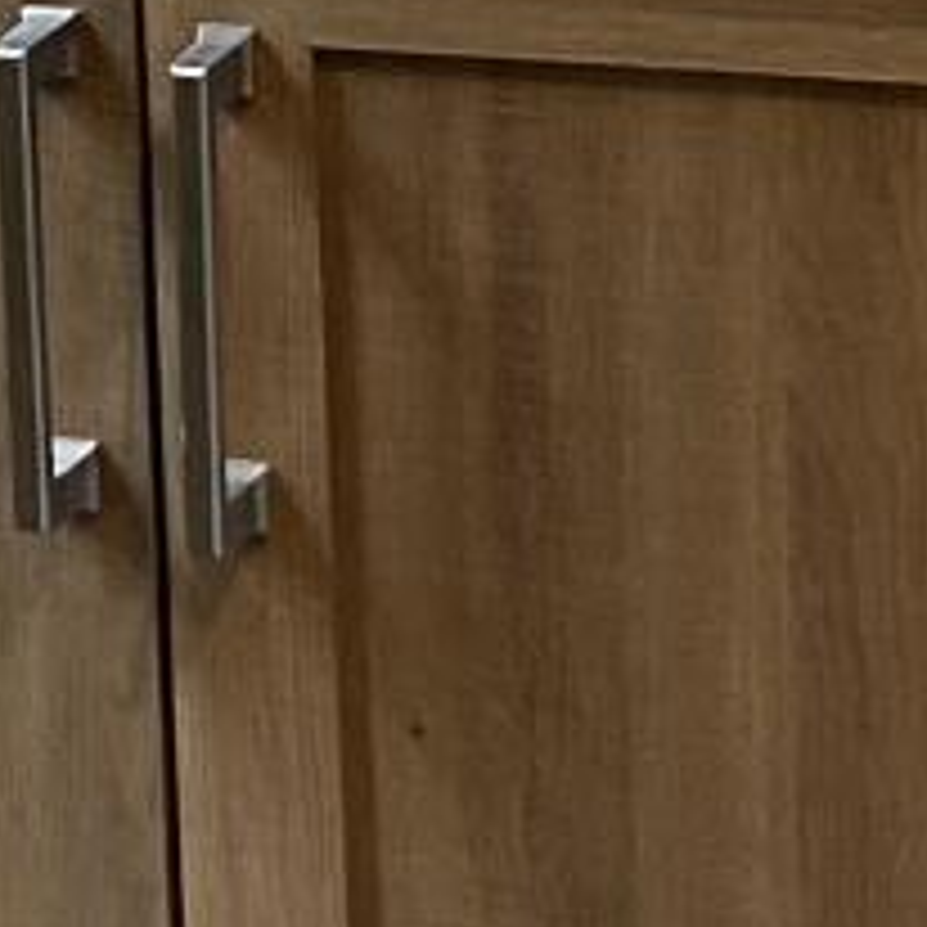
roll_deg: +3.9
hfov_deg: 7.8
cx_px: 310
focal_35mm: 223
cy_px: -747
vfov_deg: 7.6
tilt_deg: -5.5
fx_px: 6756
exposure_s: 1/60
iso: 100
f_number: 1.8
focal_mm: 4.25
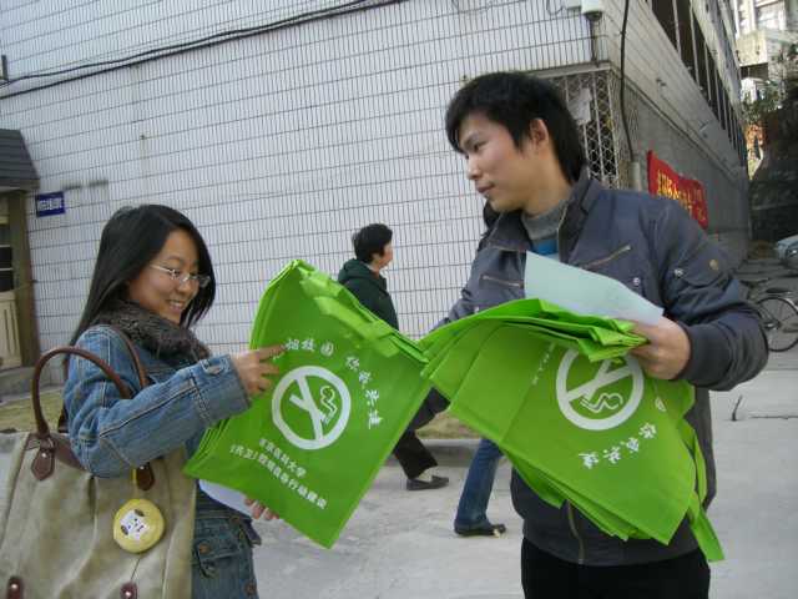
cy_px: 300
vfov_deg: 37.7
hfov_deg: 49.0
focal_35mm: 38
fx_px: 876
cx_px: 399
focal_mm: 6.2
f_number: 2.7
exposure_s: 1/320
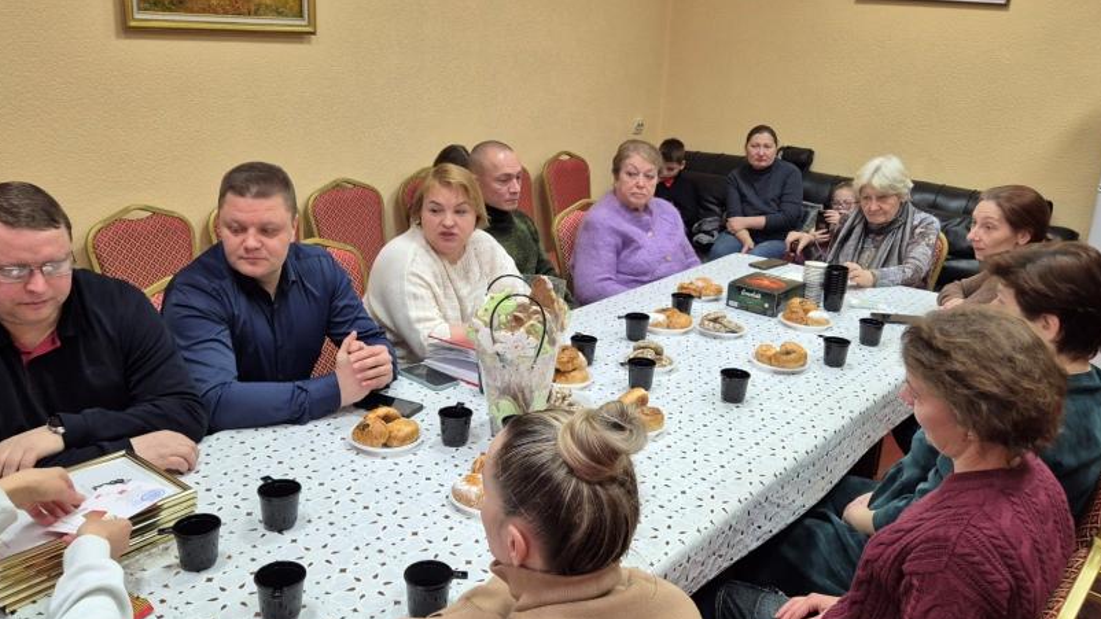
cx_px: 540
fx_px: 934
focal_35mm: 32
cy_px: 305
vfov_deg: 36.7
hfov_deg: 61.0
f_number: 1.8
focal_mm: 5.4
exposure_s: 1/100
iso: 320
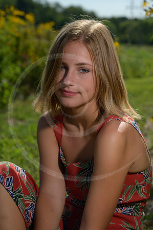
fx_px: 543
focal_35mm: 85
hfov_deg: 16.0
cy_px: 115
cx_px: 76
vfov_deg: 23.9
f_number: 5.6
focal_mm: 85
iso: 200
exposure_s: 1/1600
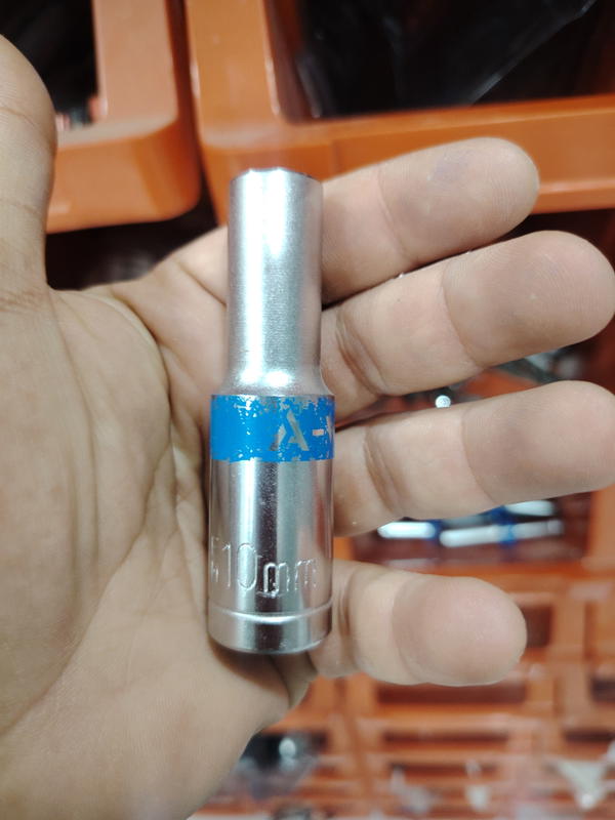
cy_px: 410
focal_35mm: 24
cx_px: 308
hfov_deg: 56.8
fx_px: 569
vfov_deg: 71.6
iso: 598
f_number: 1.75
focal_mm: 5.25
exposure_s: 1/33.3
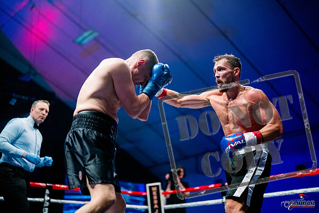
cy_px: 106
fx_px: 443
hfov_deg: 39.6
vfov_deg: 27.0
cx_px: 160
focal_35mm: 50
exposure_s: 1/1600
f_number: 1.4
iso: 6400
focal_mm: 50
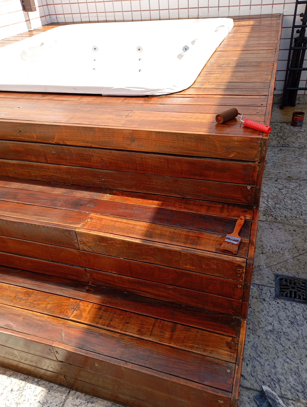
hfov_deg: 49.9
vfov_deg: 63.4
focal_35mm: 28
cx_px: 154
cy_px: 204
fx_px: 330
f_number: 1.8
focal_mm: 4.27
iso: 100
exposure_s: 1/284
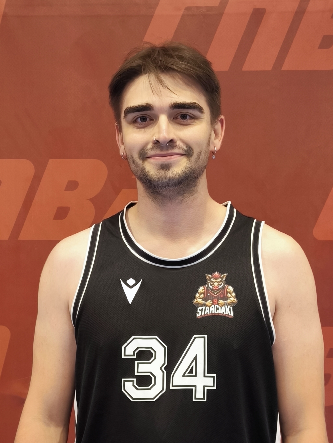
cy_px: 222
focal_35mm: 37
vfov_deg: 50.1
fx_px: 475
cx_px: 166
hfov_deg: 38.7
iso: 250
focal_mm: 6.92
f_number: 1.9
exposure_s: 1/50
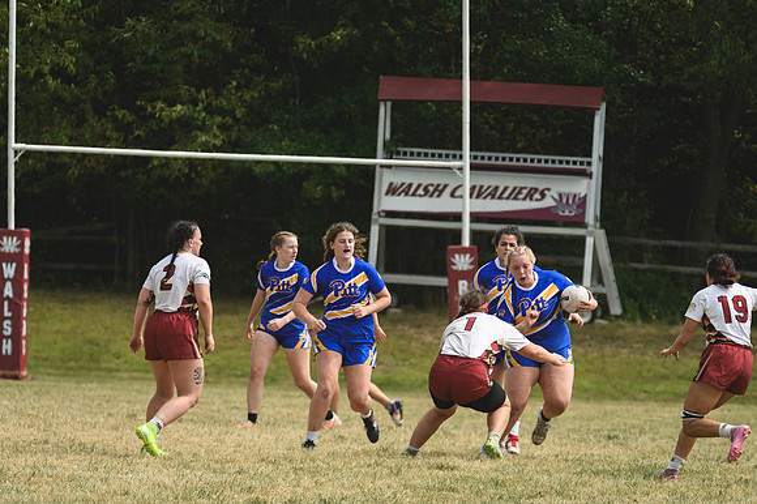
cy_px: 252
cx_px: 378
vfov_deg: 3.5
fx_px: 8196
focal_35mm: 390
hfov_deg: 5.3
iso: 220
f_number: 5.6
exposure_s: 1/1000
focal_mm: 260
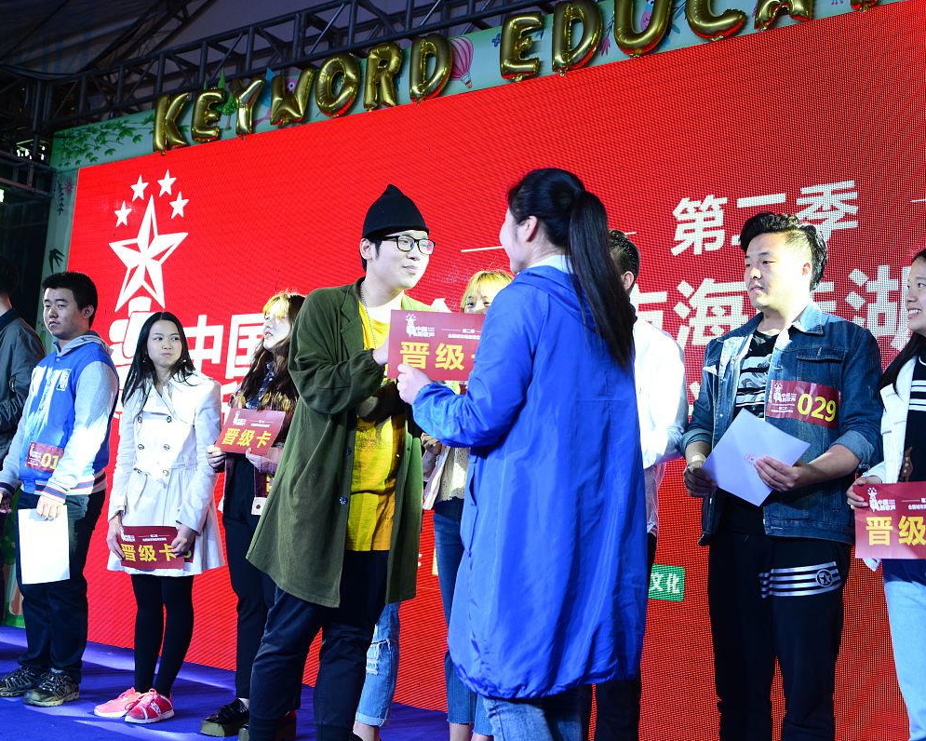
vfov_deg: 34.9
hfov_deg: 42.9
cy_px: 370
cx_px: 443
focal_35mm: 43
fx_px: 1178
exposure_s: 1/80
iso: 640
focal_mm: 38
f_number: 4
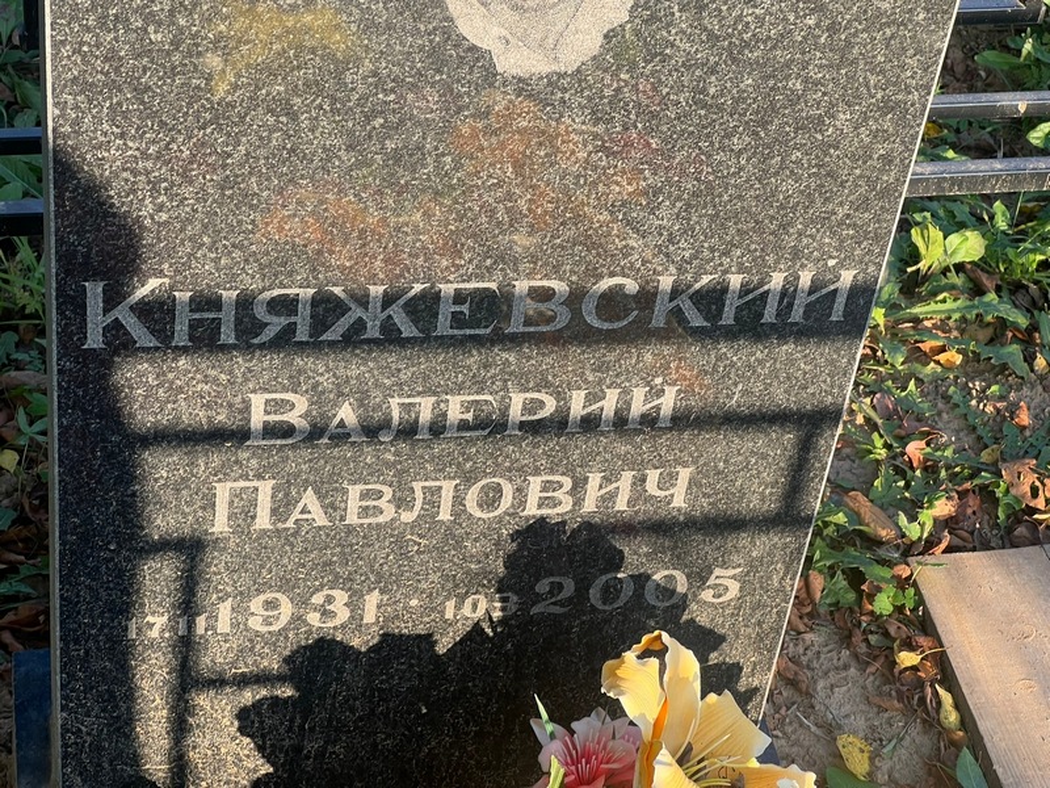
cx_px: 525
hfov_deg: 25.3
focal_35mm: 77
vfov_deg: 19.1
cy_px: 394
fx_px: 2336
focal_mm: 9
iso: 40
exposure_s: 1/99
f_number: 2.8
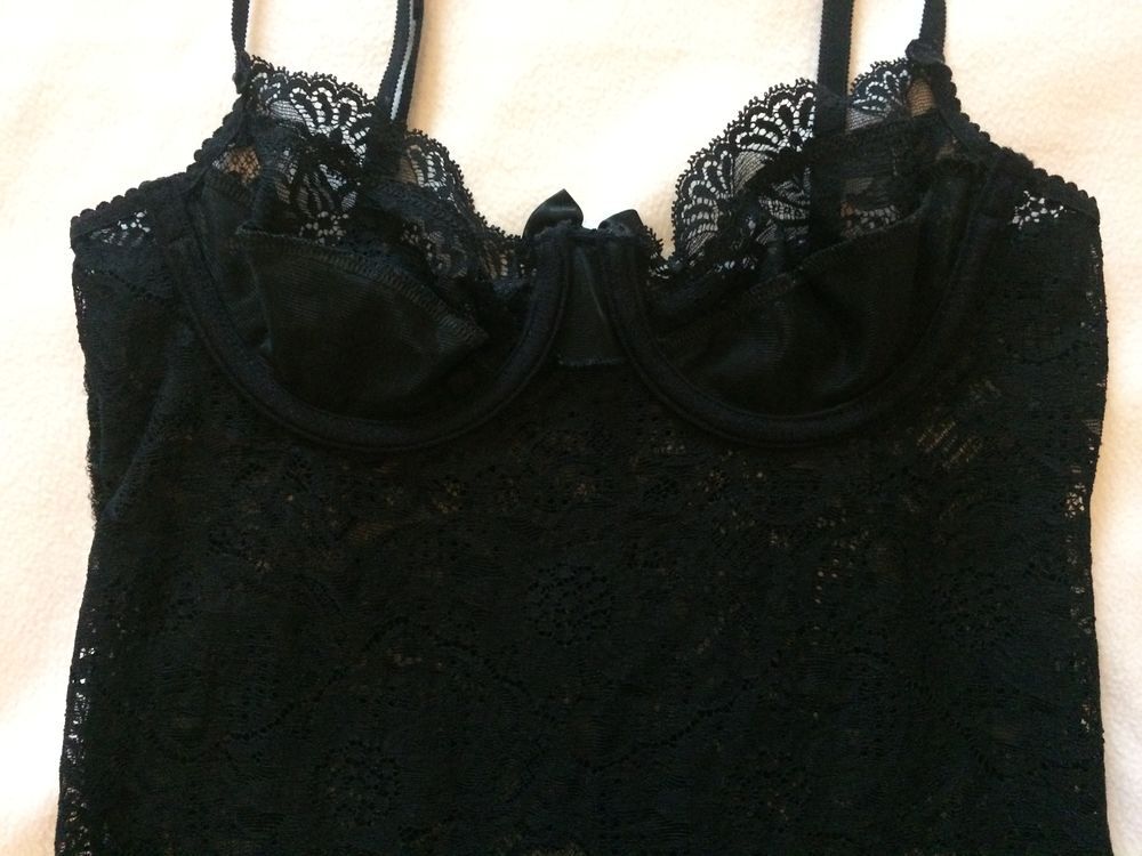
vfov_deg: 48.2
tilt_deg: -89.3
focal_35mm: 29
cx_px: 571
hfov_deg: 61.7
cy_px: 428
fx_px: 957
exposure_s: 1/17
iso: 320
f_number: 2.2
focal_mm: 4.15
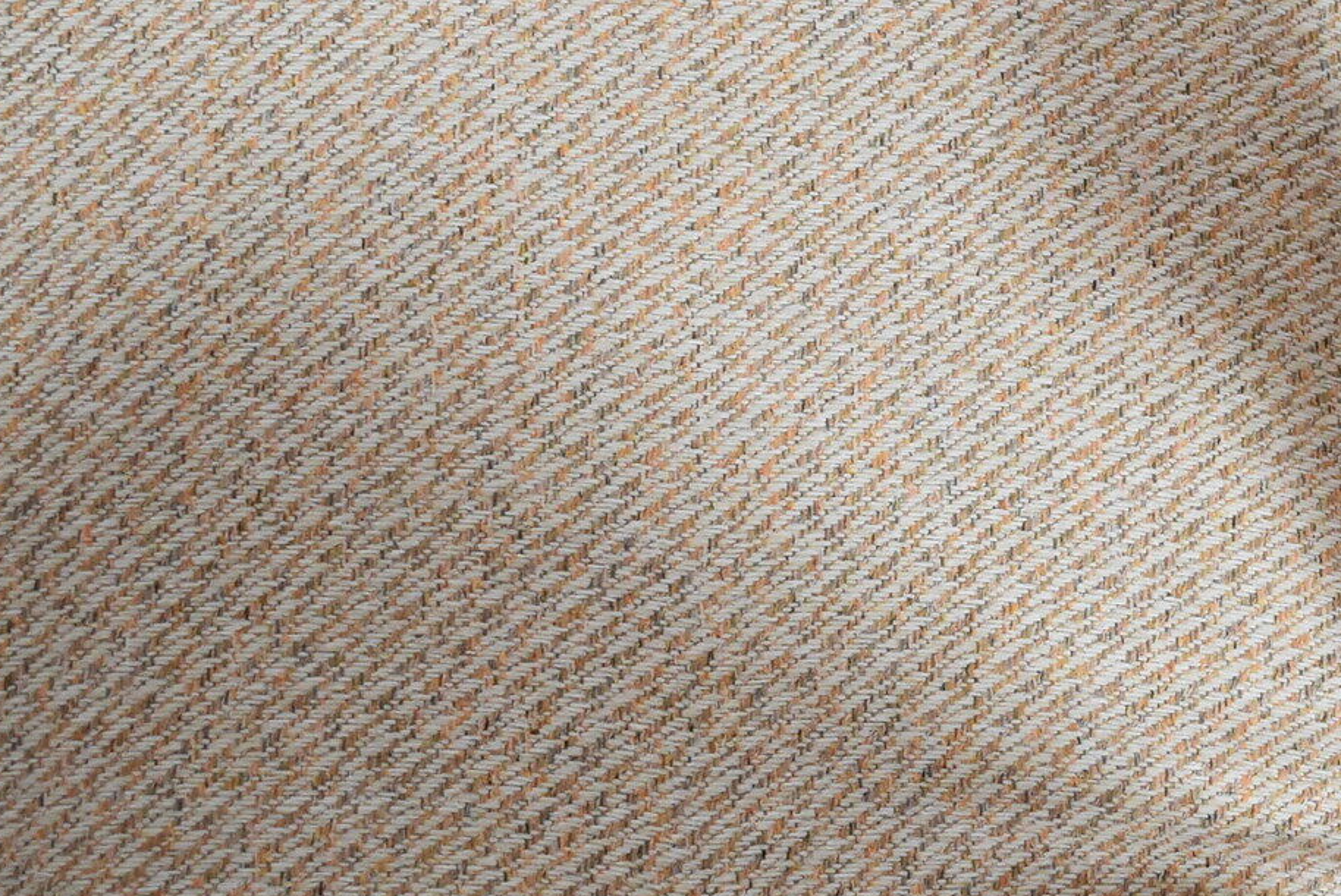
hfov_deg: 19.0
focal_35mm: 105
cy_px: 159
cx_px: 1282
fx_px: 3914
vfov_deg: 13.0
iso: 1250
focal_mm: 32
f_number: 4.5
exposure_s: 1/125
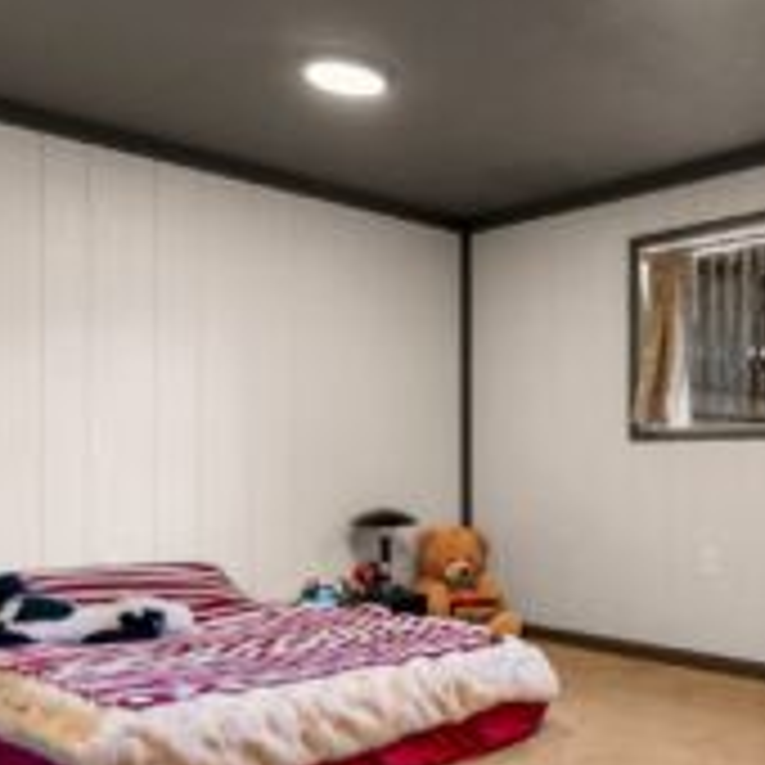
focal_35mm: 35
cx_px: 729
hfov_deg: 42.5
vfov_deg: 47.5
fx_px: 865
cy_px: 443
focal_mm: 17.3
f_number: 2.8
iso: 400
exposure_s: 1/15
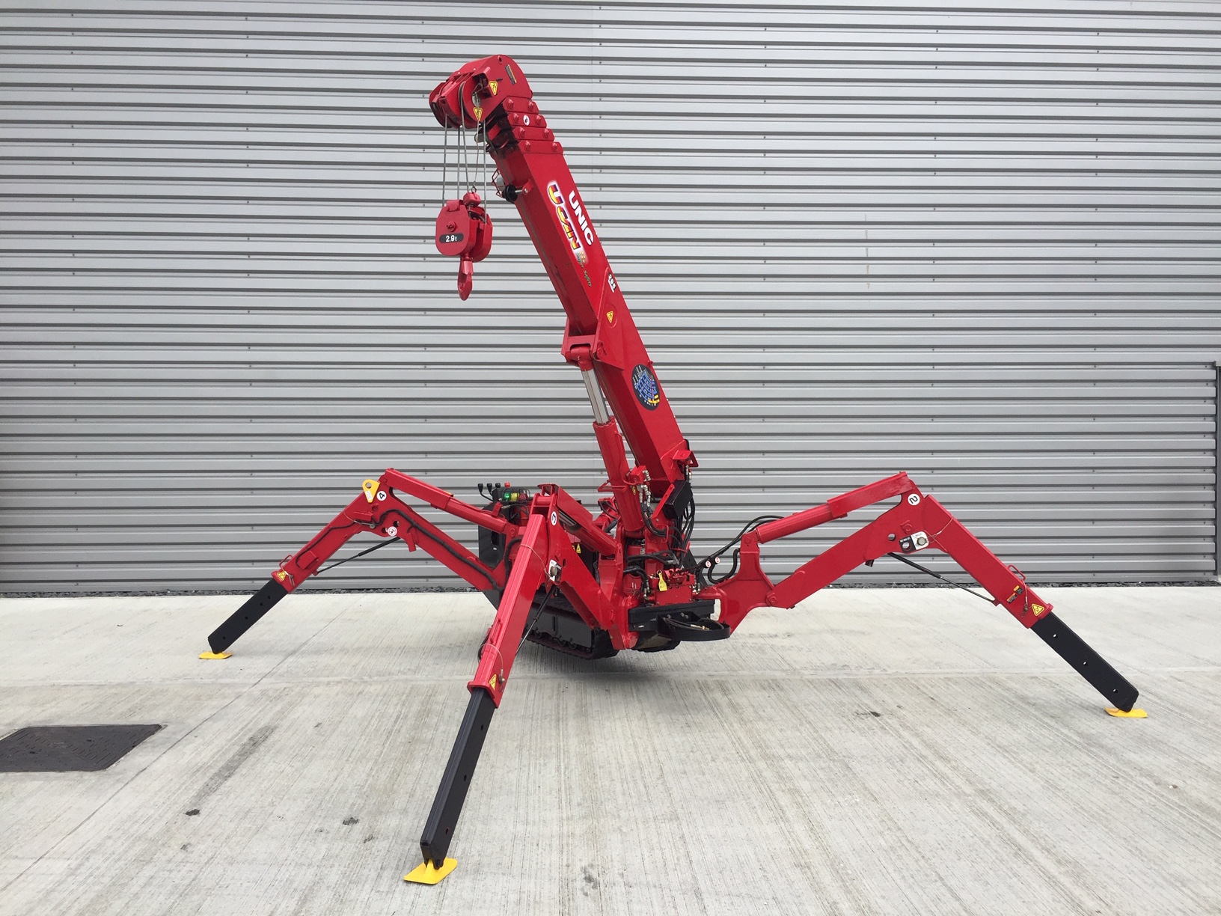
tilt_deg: -0.9
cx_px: 610
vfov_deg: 48.2
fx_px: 1023
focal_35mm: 29
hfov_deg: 61.7
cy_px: 458
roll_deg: -1.9
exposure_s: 1/989
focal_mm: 4.15
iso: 32
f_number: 2.2
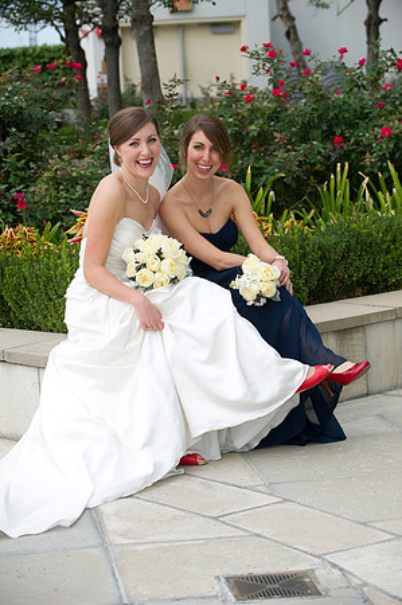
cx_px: 201
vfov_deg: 20.0
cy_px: 302
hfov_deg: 13.4
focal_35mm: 102
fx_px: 1712
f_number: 4.5
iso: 200
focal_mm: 102
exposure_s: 1/200
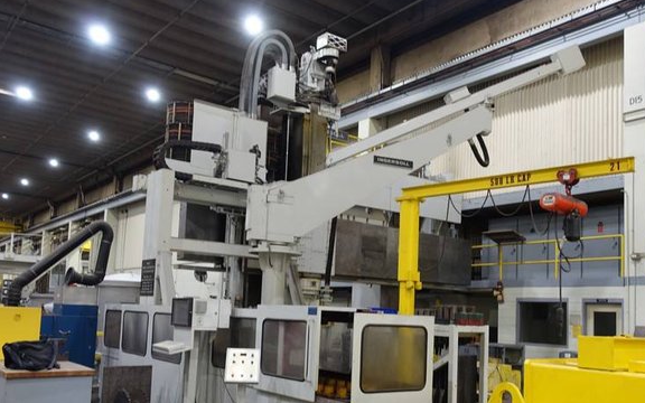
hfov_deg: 56.7
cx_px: 338
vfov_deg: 37.0
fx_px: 598
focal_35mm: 34
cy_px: 259
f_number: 1.8
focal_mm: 8.8
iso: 200
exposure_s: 1/30
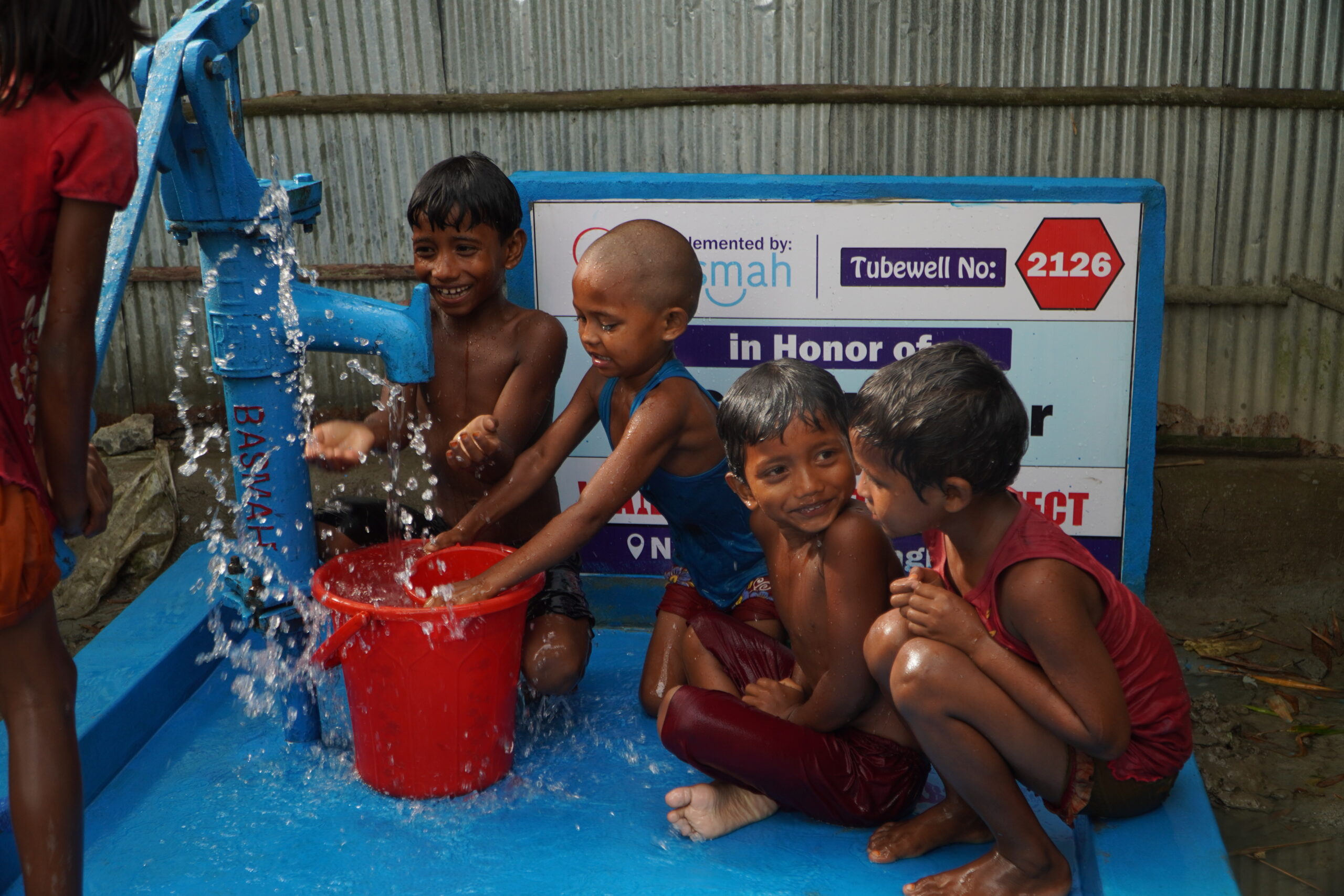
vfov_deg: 34.2
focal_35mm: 39
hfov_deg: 49.6
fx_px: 1456
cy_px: 448
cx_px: 672
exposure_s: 1/200
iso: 200
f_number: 4
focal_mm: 26
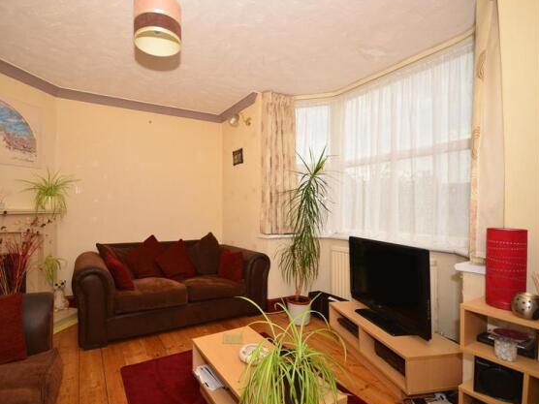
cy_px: 204
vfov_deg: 74.7
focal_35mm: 17
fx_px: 265
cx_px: 224
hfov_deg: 90.2
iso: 200
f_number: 4
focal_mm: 10
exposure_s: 1/200
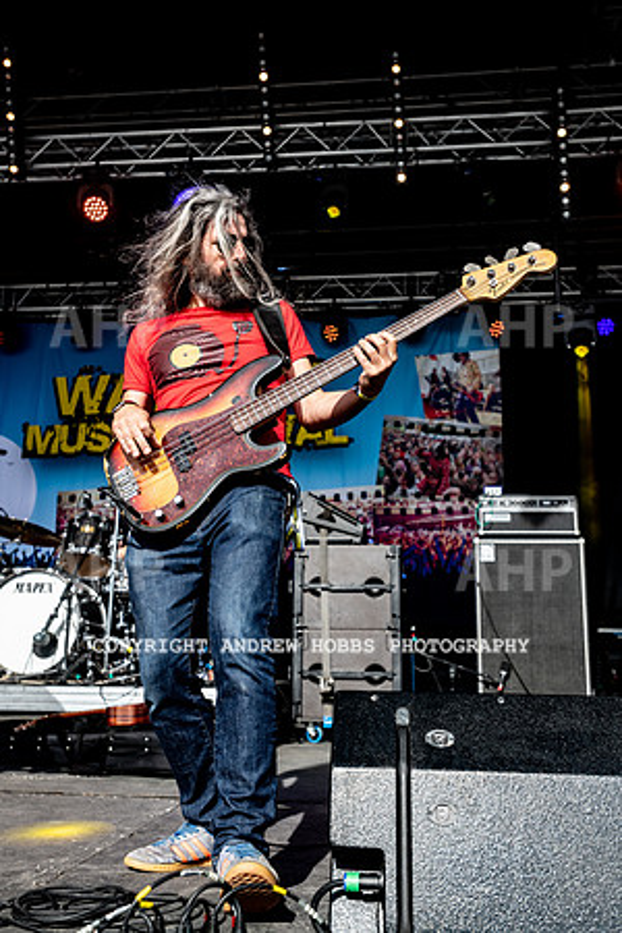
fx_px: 907
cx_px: 311
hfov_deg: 37.9
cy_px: 466
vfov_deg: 54.4
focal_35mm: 35
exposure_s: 1/1250
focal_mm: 35
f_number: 5.6
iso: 320
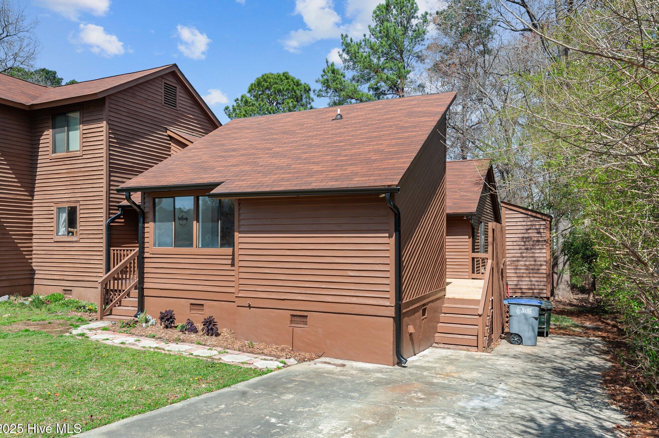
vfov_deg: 47.9
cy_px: 222
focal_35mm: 27
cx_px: 326
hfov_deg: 67.4
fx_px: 494
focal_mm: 26
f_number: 9
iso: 400
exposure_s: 1/320
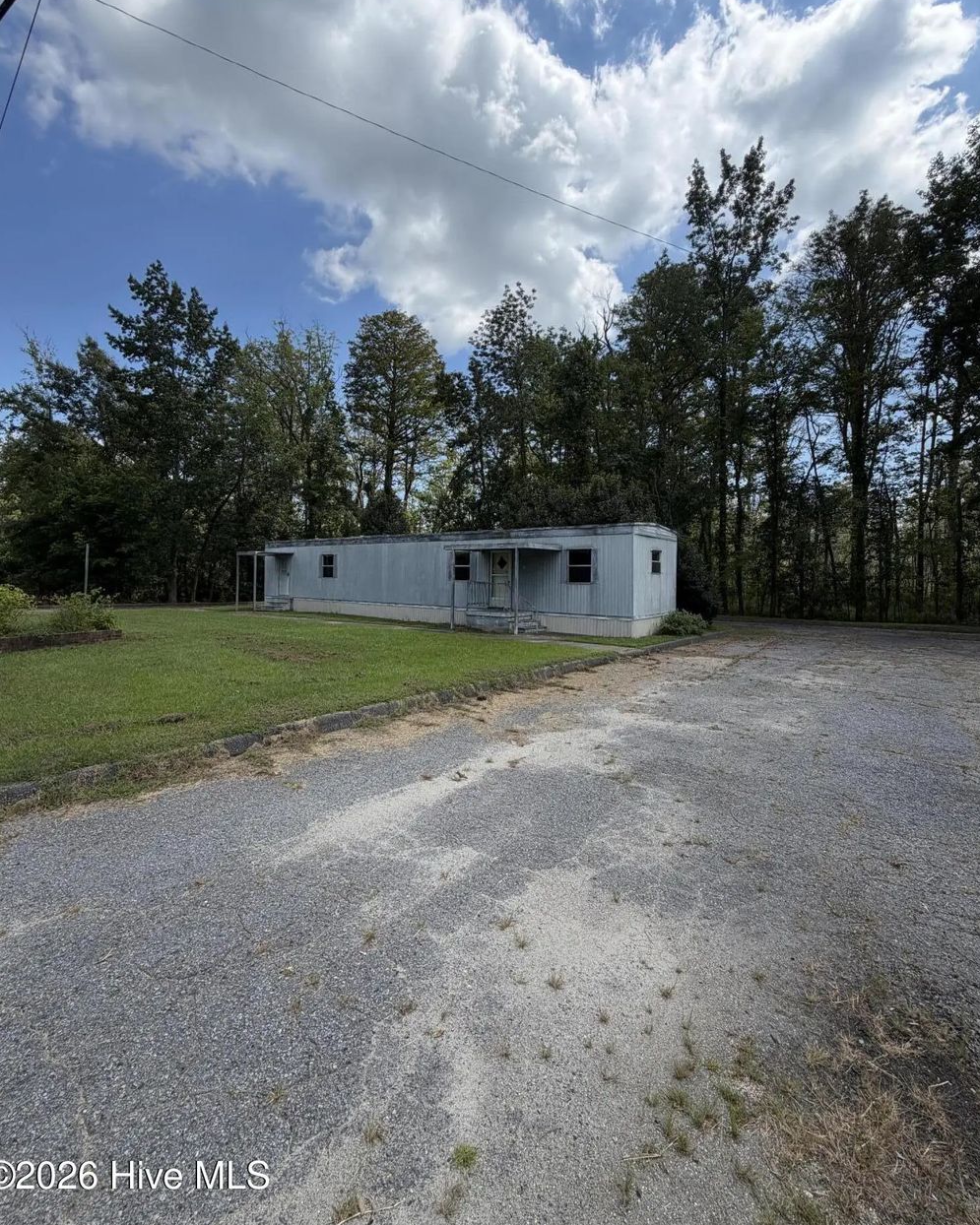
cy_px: 565
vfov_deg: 96.6
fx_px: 544
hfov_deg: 84.0
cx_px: 488
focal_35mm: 15
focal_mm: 2.22
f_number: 2.2
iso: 25
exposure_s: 1/985
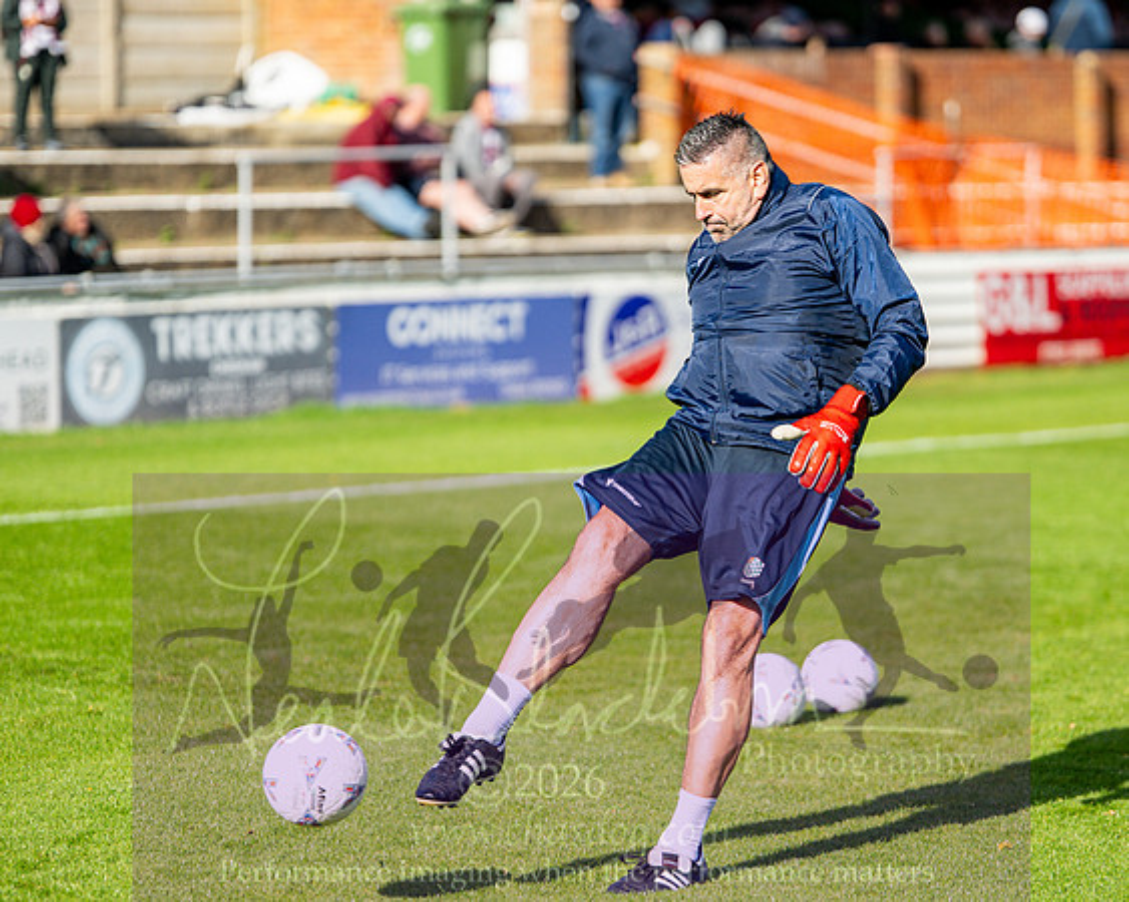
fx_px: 4780
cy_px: 451
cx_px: 678
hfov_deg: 13.5
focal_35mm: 143
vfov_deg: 10.8
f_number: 1.4
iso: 100
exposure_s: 1/8000
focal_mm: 85
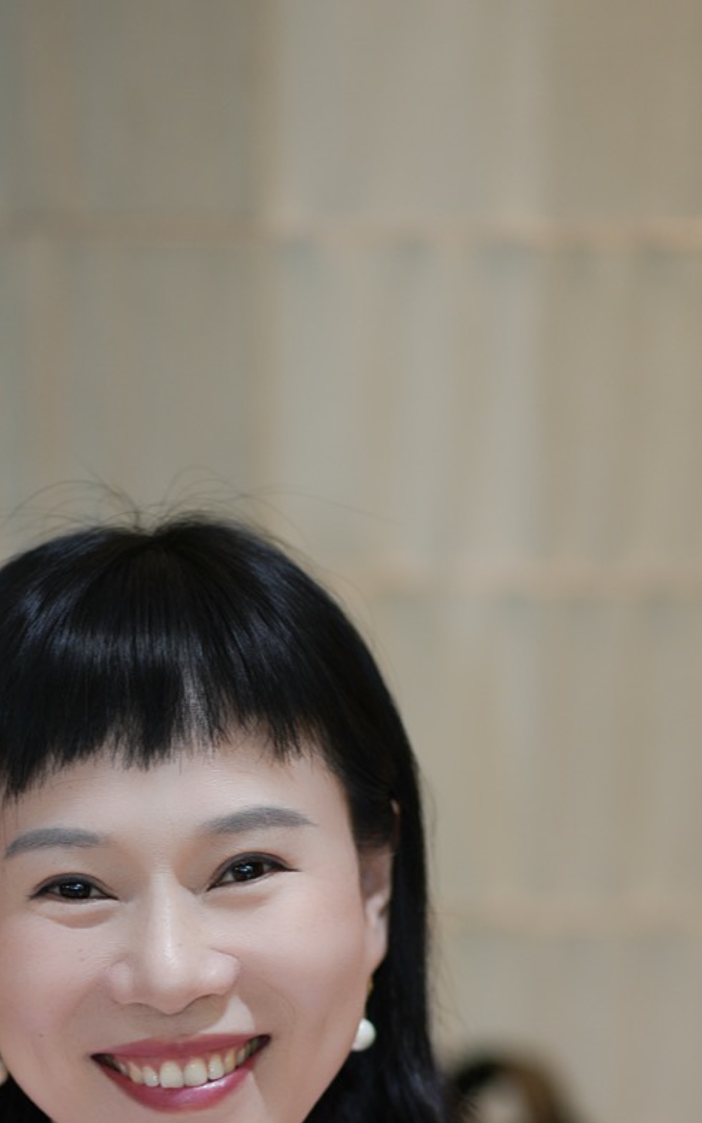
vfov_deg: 11.9
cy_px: 1065
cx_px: 135
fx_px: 5357
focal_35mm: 175
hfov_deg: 7.5
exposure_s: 1/60
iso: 160
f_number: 2.2
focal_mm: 85
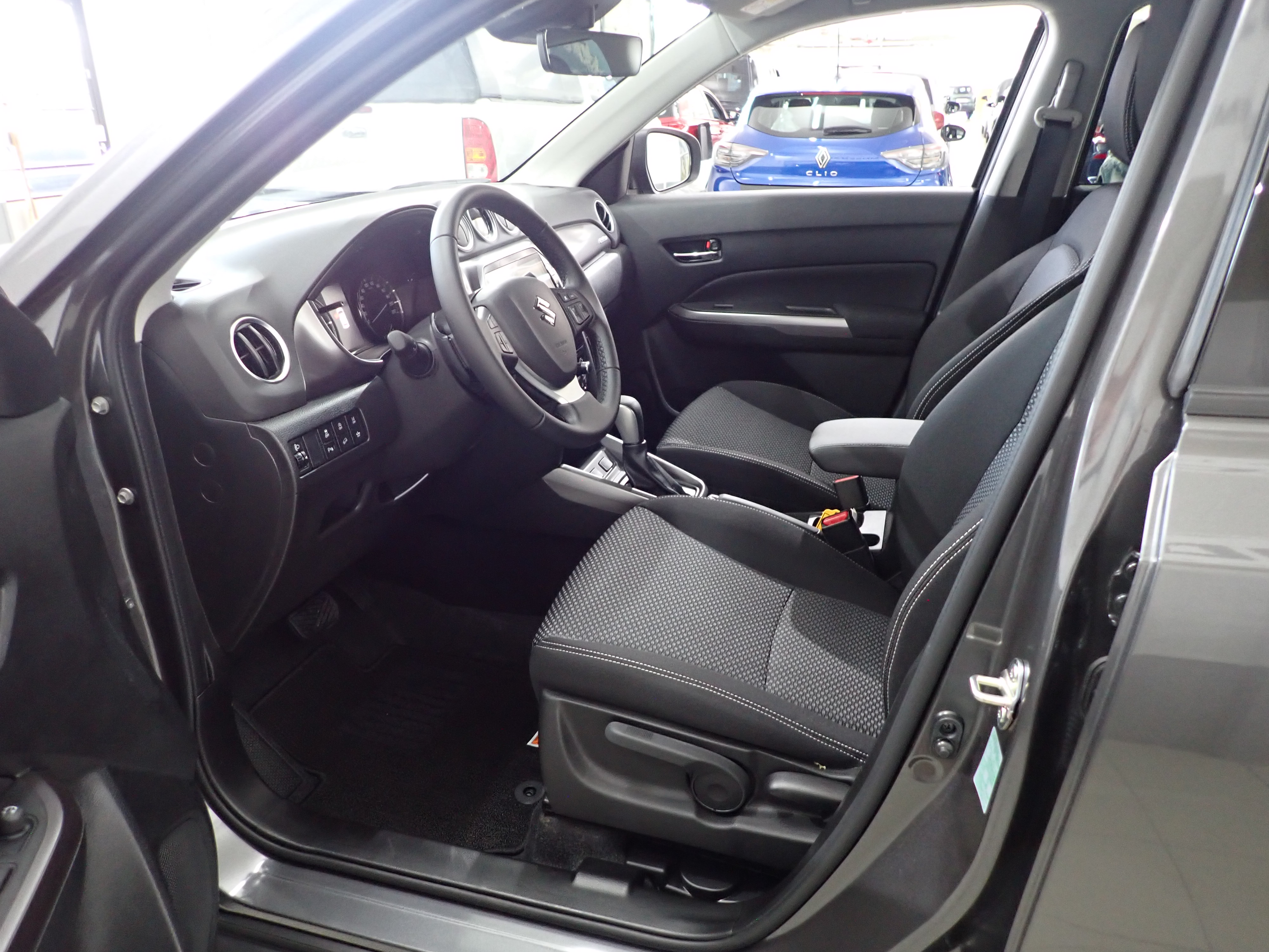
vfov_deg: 54.9
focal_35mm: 25
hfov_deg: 69.4
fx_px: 916
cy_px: 476
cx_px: 634
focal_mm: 4.5
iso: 500
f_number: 2
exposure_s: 1/30
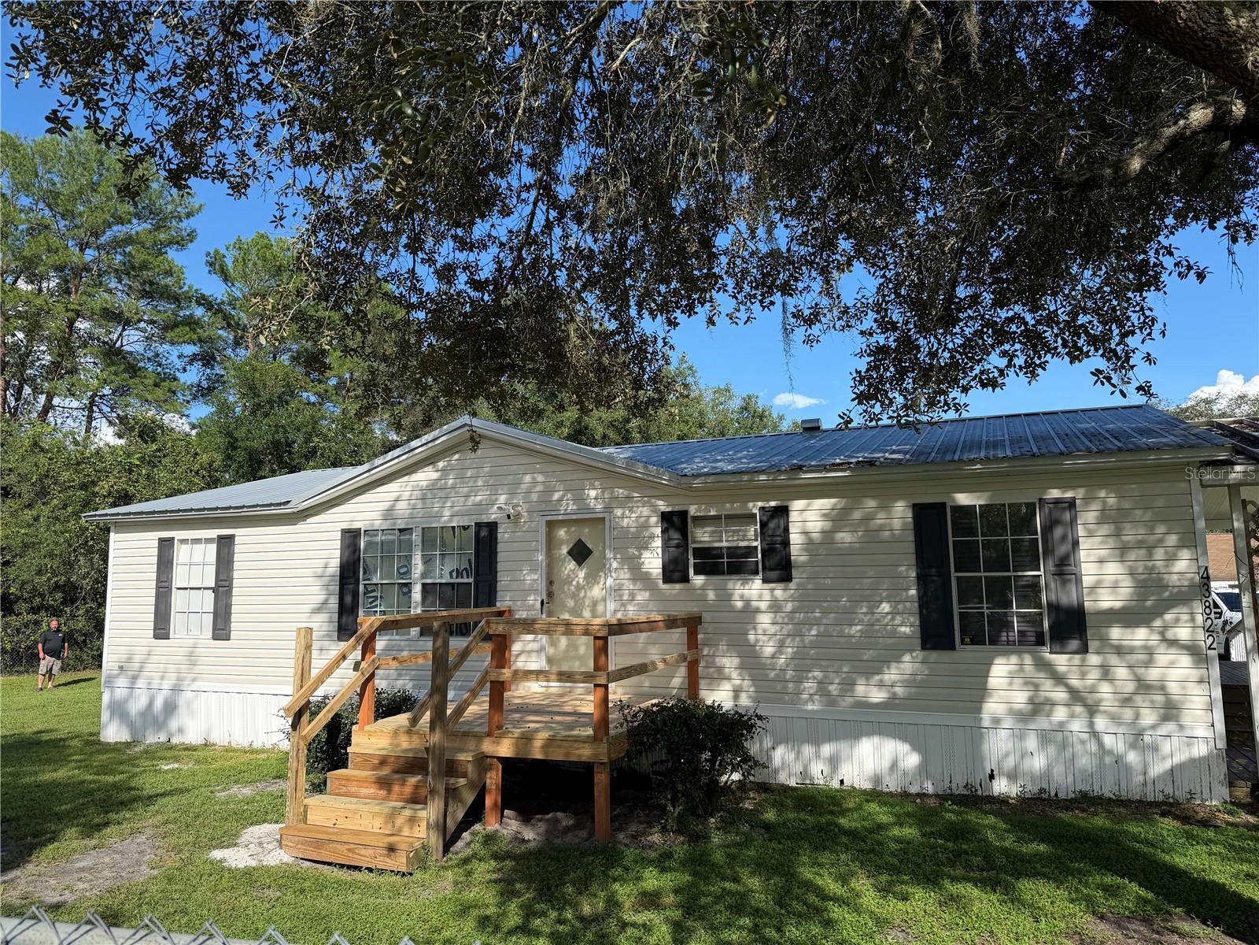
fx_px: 873
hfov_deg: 71.6
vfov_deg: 56.8
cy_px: 472
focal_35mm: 24
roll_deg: +0.7
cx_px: 630
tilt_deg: +9.2
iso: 100
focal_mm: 6.76
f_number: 1.78
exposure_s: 1/4167
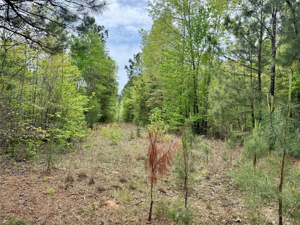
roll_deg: -2.3
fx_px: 208
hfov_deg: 71.6
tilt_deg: -0.4
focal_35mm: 24
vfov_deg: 56.8
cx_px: 150
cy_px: 112
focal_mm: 6.76
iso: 80
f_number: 1.78
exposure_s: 1/1395
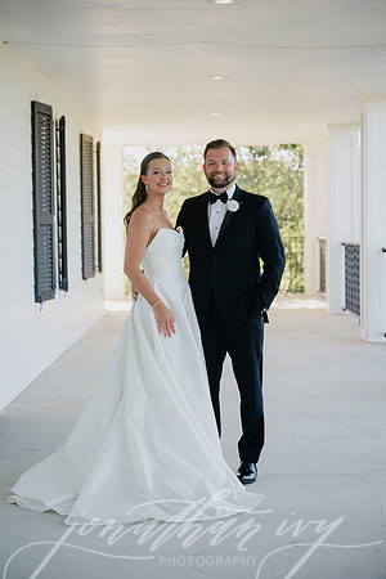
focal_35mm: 68
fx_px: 1094
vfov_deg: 29.7
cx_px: 193
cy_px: 290
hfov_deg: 20.0
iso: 1600
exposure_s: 1/3200
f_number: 2.8
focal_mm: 68
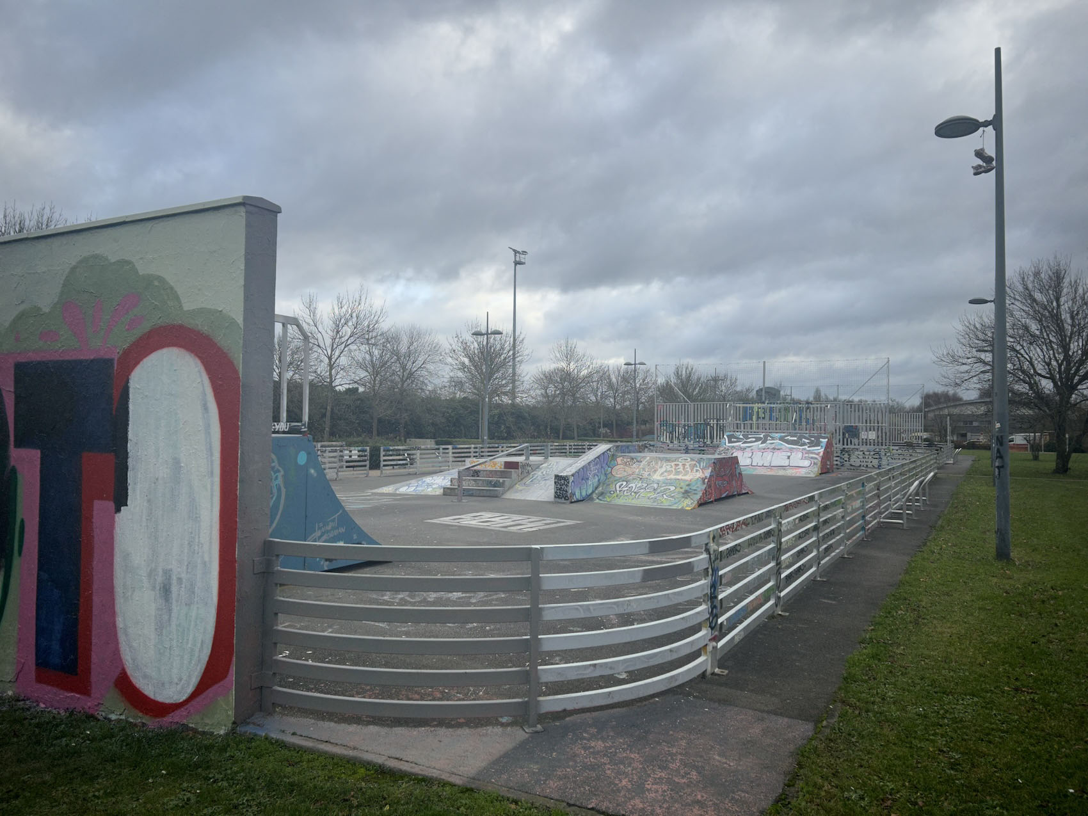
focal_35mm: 26
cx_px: 544
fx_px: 817
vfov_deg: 53.1
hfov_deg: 67.3
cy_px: 408
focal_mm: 5.7
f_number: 1.5
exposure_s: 1/1344
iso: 50
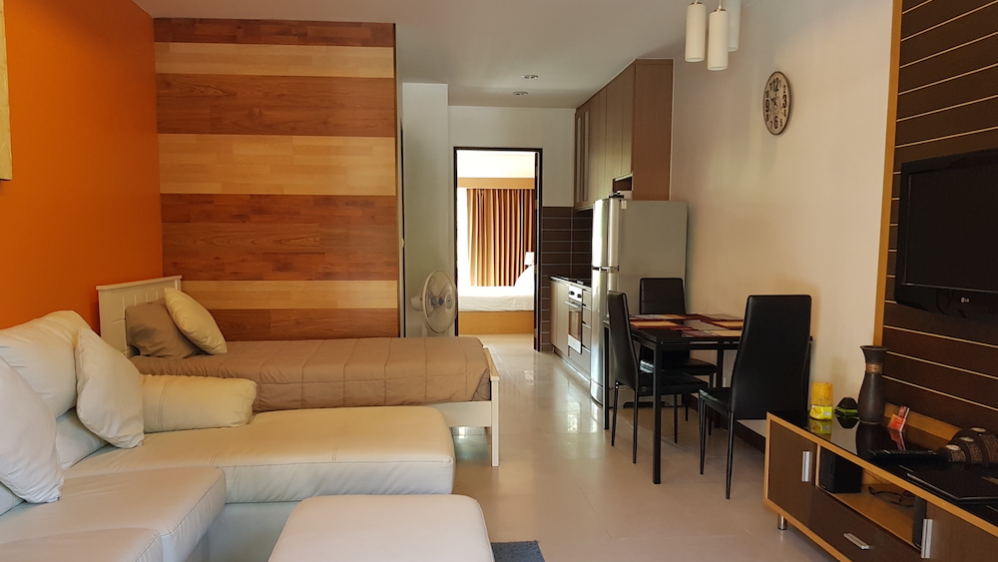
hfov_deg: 66.1
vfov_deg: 40.1
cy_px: 326
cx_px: 492
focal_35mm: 29
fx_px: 768
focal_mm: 4.3
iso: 125
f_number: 1.7
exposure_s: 1/50
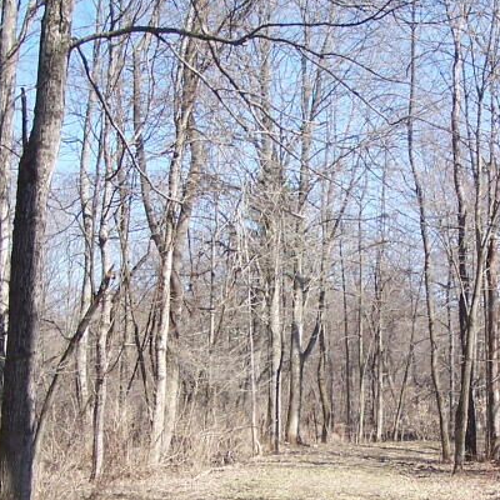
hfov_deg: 20.1
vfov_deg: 20.1
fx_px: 1405
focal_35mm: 86
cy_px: 351
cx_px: 360
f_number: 2.8
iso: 80
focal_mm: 6.3
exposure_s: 1/500
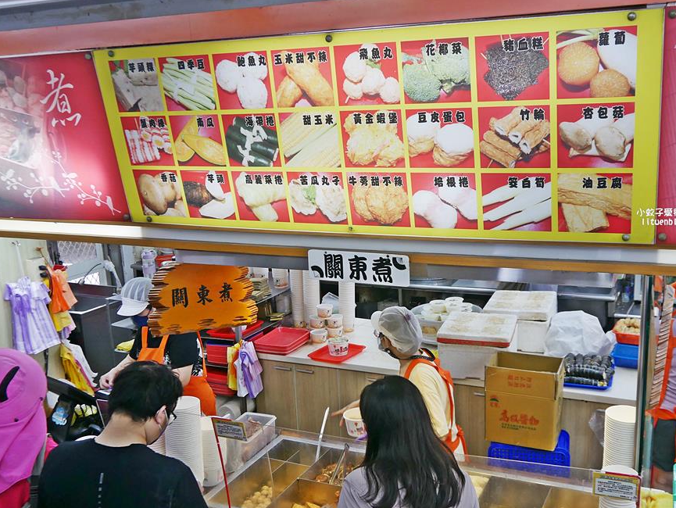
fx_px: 723
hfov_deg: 50.0
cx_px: 374
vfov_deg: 38.7
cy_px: 278
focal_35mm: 37
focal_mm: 16
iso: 400
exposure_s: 1/60
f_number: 3.9
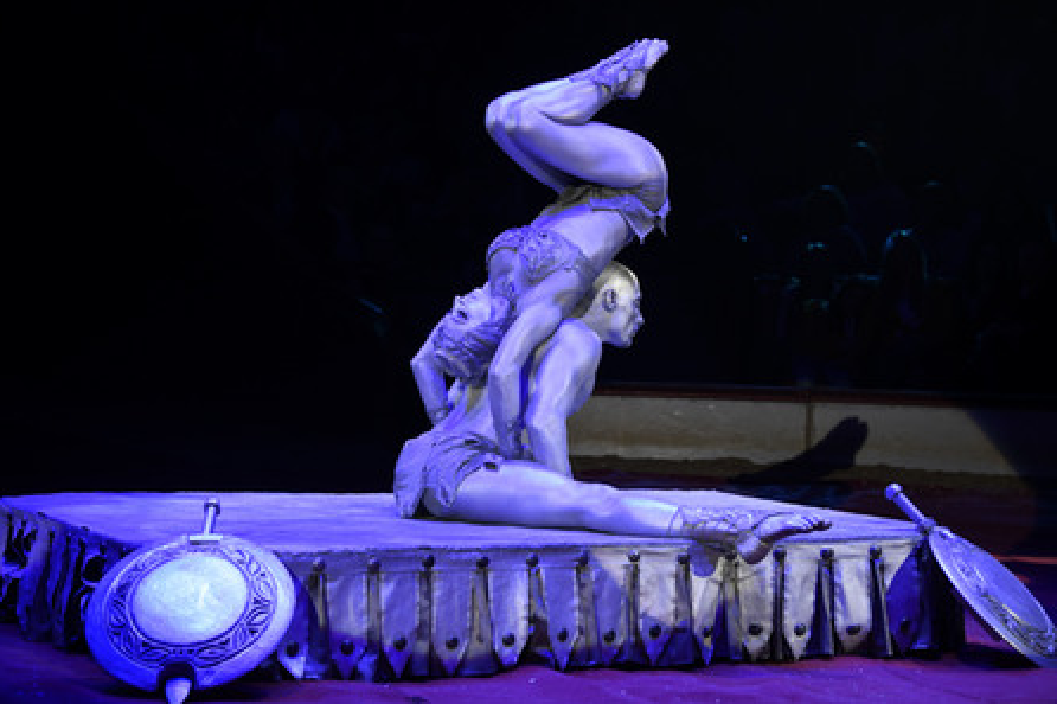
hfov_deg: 20.6
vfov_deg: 13.8
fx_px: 2906
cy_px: 351
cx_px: 530
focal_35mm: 99
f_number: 6.3
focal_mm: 98
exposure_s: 1/160
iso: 1600
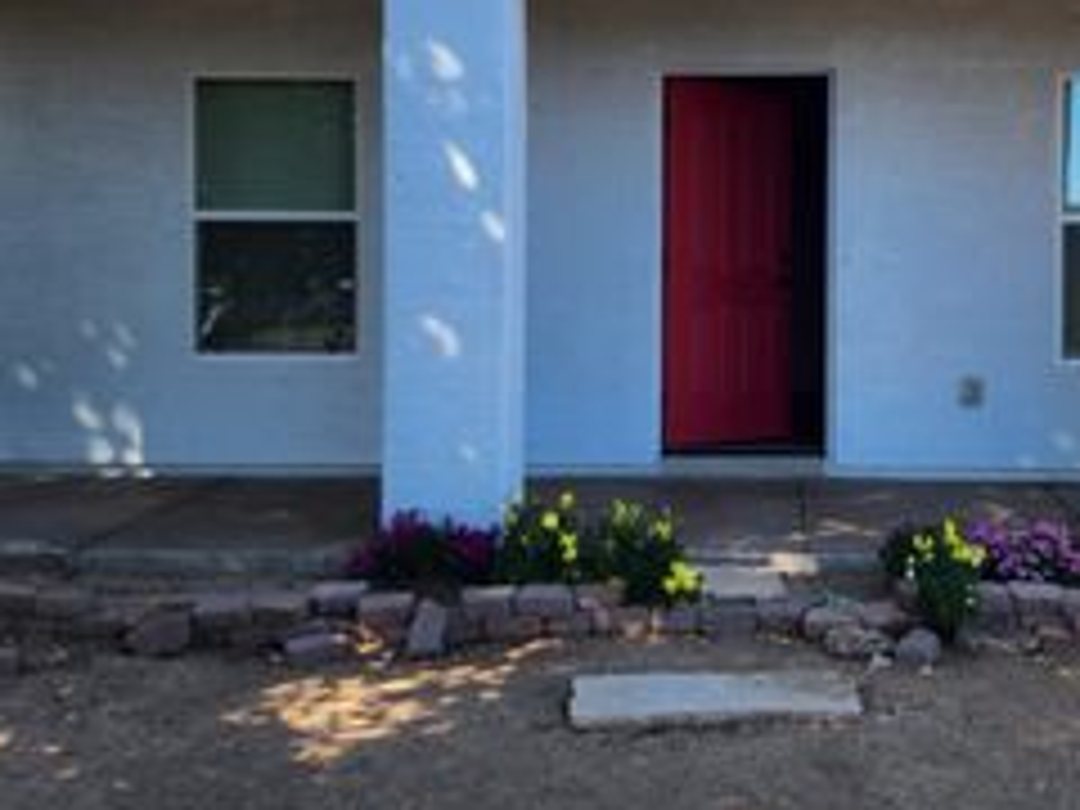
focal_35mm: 48
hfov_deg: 39.3
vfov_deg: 30.0
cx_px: 693
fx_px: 1498
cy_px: 263
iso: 12
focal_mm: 6.4
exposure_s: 1/237
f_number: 1.8
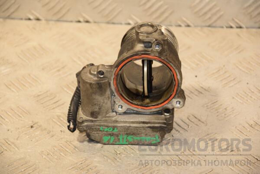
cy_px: 87
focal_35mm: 158
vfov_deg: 8.7
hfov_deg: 13.0
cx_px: 130
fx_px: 1137
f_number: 5.6
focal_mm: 105
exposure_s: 1/160
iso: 800
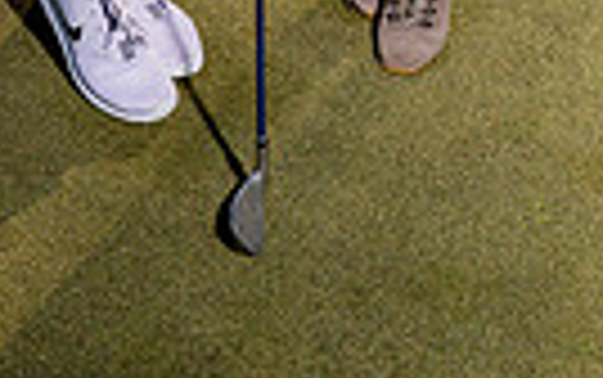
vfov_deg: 9.2
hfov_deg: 16.4
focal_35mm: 127
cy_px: -554
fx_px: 2089
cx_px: 248
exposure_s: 1/250
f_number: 8
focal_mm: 37
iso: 100
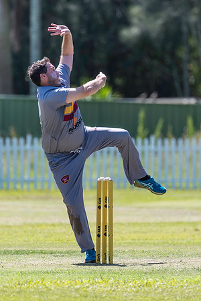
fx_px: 7538
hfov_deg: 1.5
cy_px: 150
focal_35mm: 900
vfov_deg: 2.3
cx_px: 90
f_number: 6.3
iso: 900
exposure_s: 1/2000
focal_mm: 600
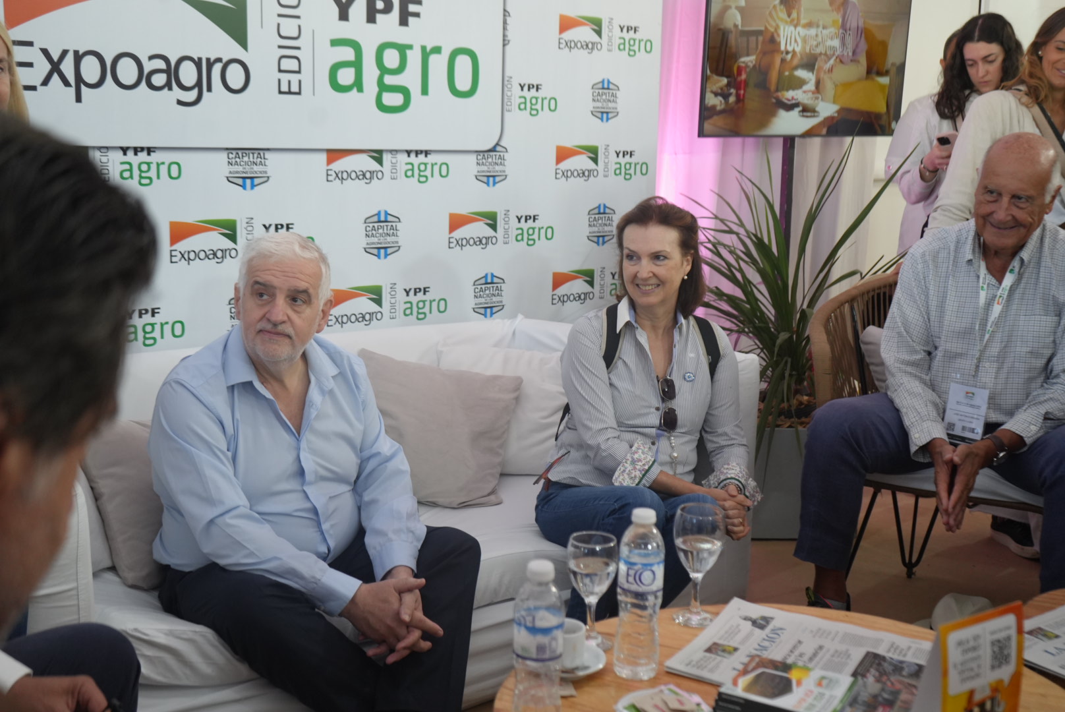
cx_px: 532
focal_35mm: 41
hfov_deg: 47.4
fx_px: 1214
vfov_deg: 32.7
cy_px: 356
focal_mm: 41
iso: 1600
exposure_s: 1/160
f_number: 4.5
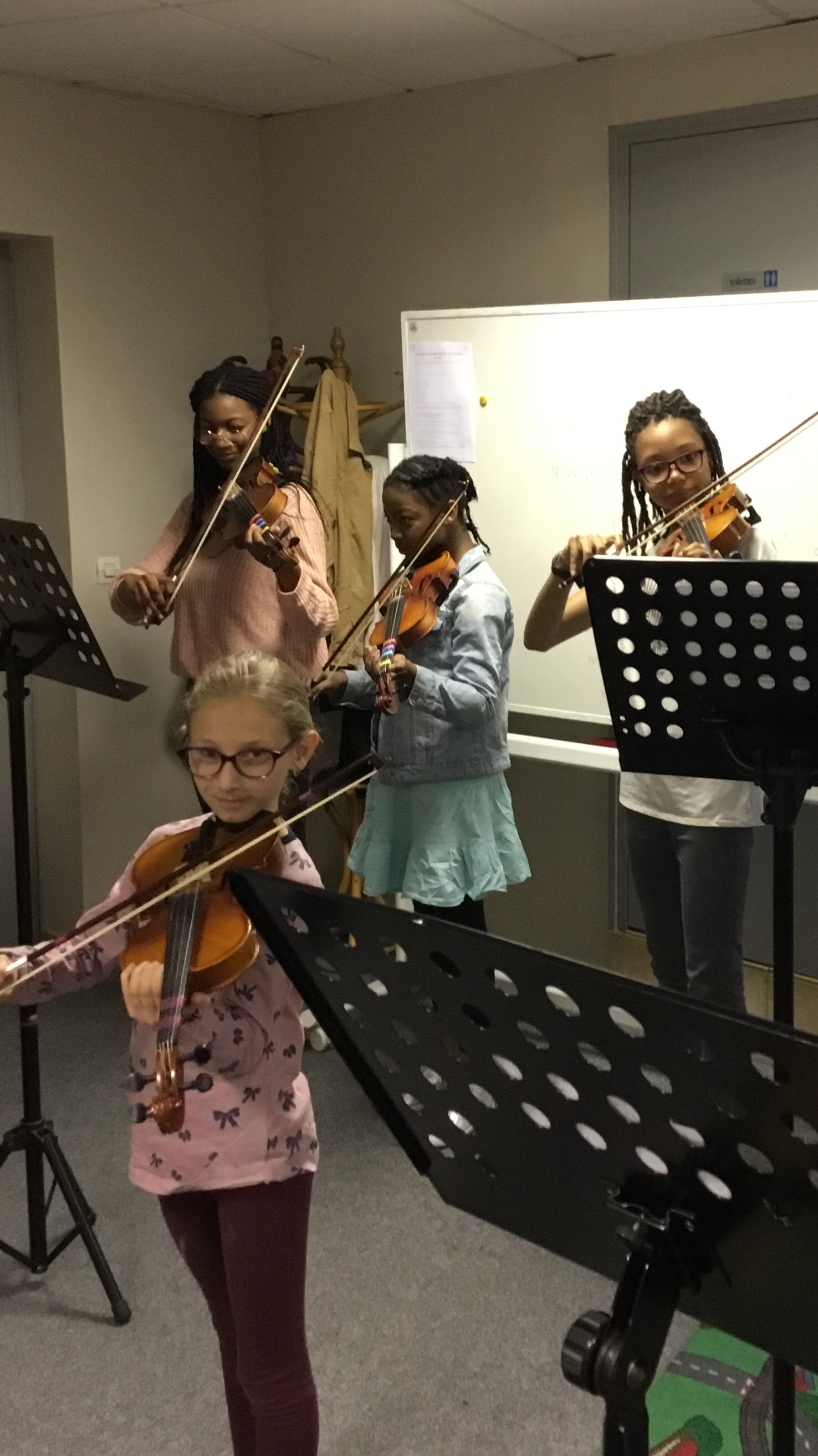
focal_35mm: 42
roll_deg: -0.2
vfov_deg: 48.3
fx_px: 1620
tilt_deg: -9.1
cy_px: 638
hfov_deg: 28.0
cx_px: 592
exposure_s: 1/20
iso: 250
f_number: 2.4
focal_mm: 3.3
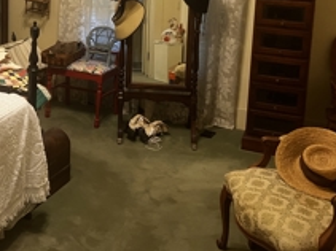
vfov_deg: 26.4
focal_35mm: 53
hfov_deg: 34.9
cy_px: 16
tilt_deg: -8.8
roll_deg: -1.3
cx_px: 61
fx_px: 514
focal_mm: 3.99
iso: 200
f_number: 1.8
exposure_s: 1/60
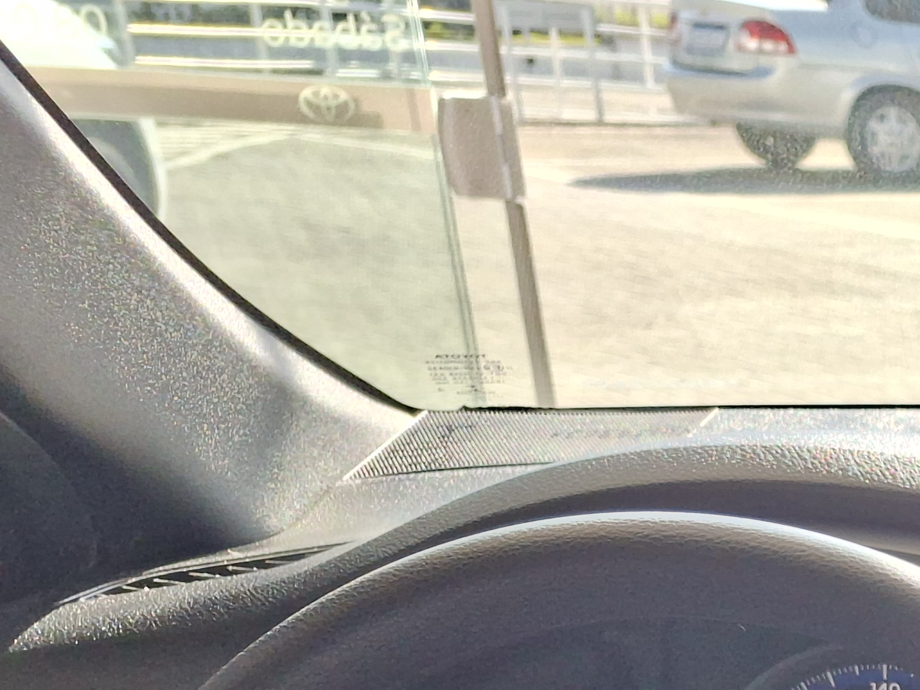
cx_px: 1706
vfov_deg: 14.1
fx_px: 2419
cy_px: 1295
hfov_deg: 17.2
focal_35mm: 91
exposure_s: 1/120
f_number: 1.8
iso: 100
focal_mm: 5.54
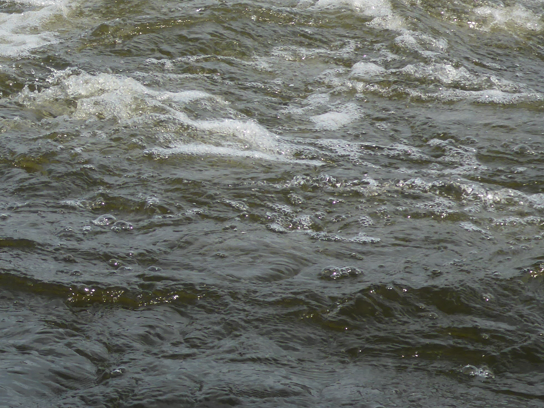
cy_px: -23
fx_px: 1619
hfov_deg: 18.3
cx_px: -66
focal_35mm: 103
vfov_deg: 14.1
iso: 100
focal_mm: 7.8
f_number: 4.3
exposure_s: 1/500
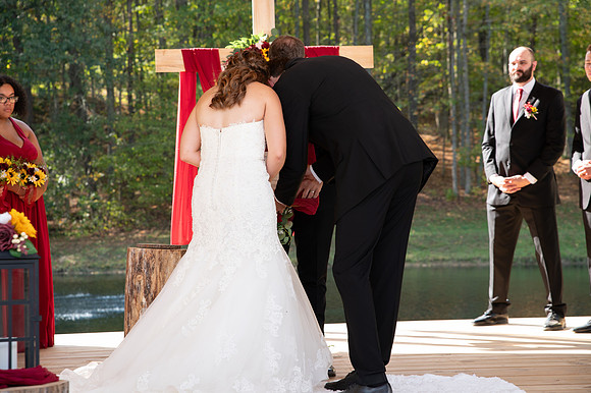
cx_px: 296
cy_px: 196
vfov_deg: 19.0
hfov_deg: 28.3
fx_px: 1173
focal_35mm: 72
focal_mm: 70
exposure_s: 1/200
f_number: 4.5
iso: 320
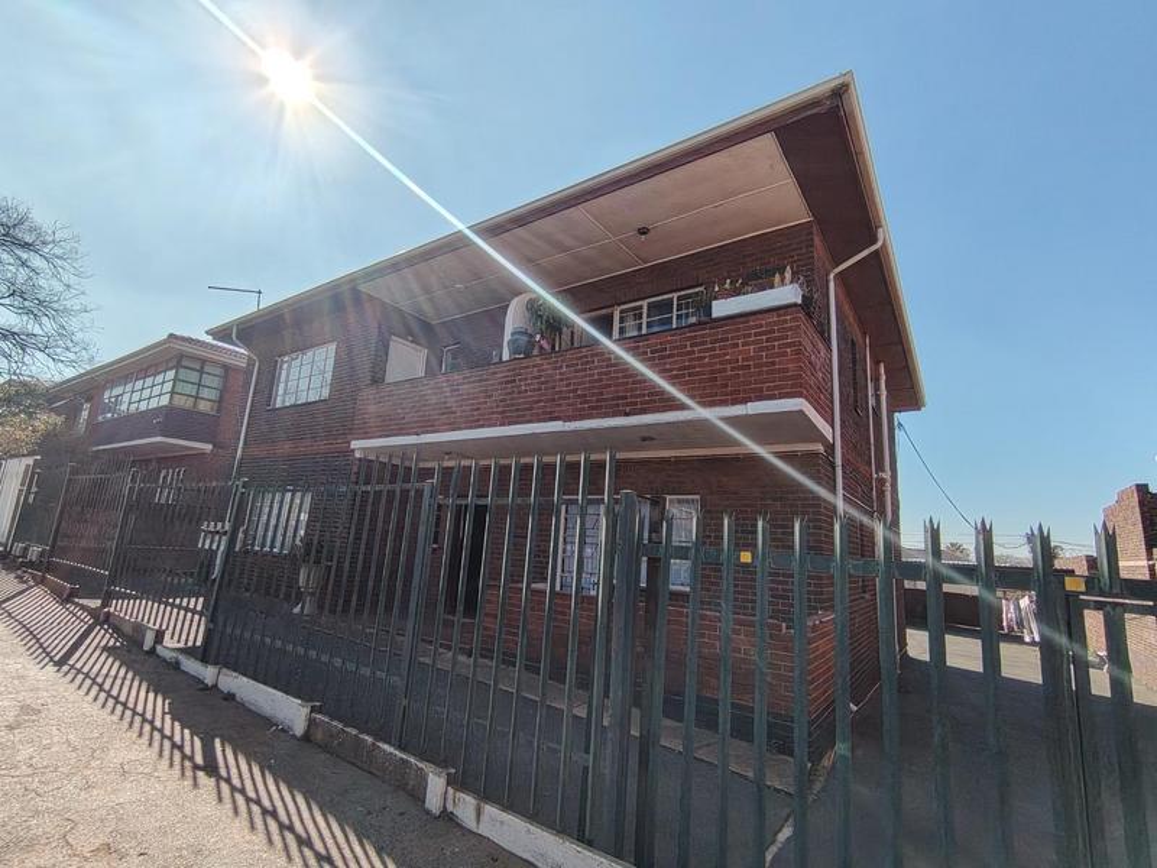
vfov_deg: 74.7
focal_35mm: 17
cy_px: 434
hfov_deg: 91.0
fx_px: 568
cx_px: 578
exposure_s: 1/1073
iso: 100
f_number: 2.2
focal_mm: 1.42
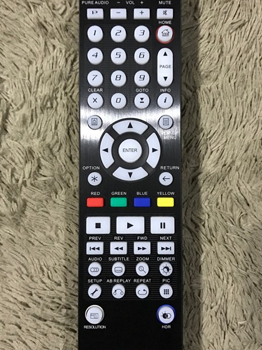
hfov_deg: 36.0
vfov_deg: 46.8
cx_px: 133
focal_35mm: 40
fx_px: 404
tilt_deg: -87.8
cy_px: 162
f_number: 1.8
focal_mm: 3.99
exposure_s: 1/5
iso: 100
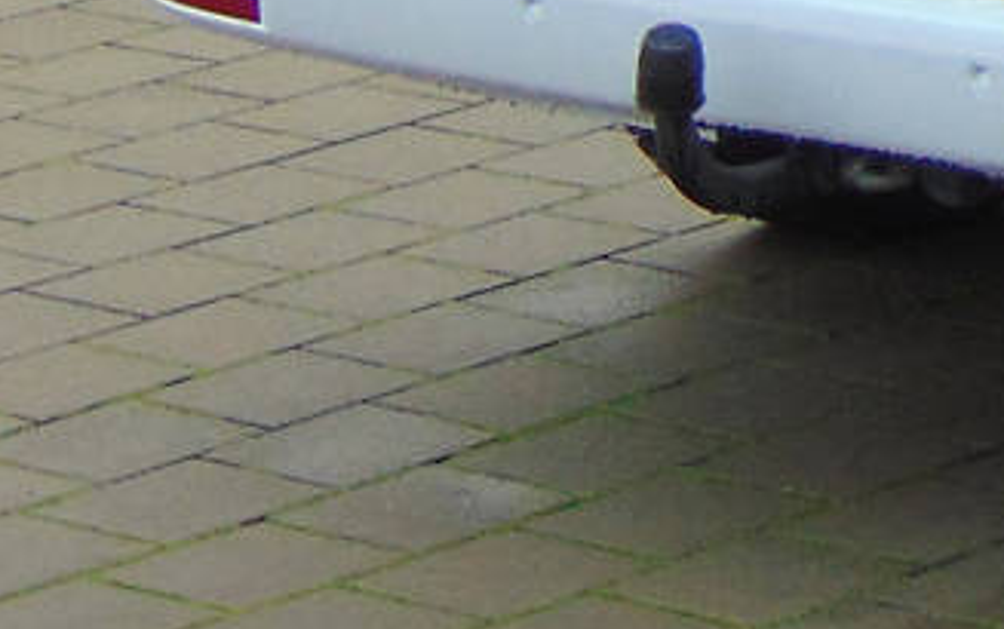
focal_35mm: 259
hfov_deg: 7.8
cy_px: -835
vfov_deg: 5.0
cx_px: 1811
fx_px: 7093
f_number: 3.5
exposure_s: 1/80
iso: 80
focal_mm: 9
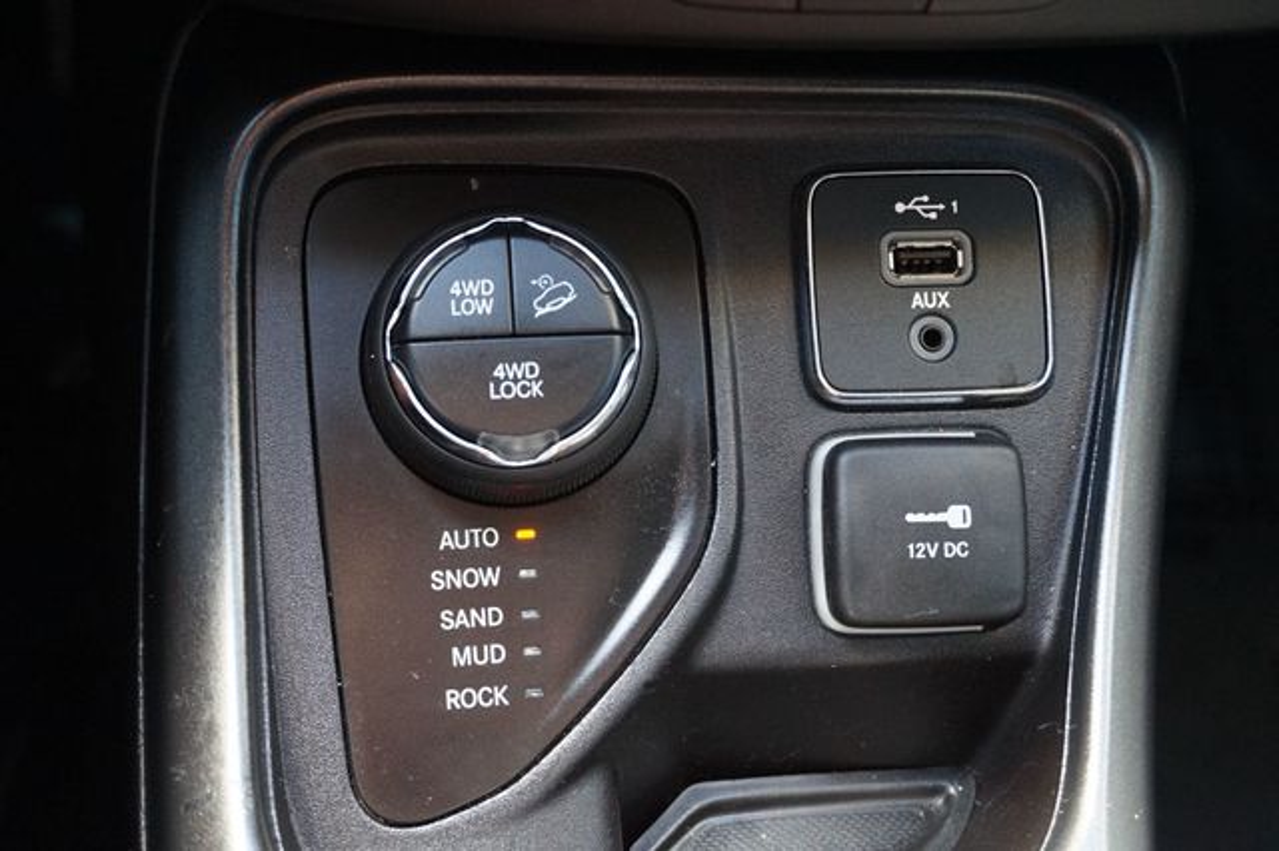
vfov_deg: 30.8
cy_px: 426
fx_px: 1545
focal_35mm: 44
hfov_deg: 45.0
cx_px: 640
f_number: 4.5
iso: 2000
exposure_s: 1/60
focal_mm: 29
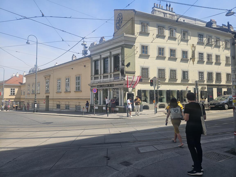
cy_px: 88
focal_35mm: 23
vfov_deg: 58.9
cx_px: 118
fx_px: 157
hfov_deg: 73.9
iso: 25
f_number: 1.8
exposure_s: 1/1737
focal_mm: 5.4
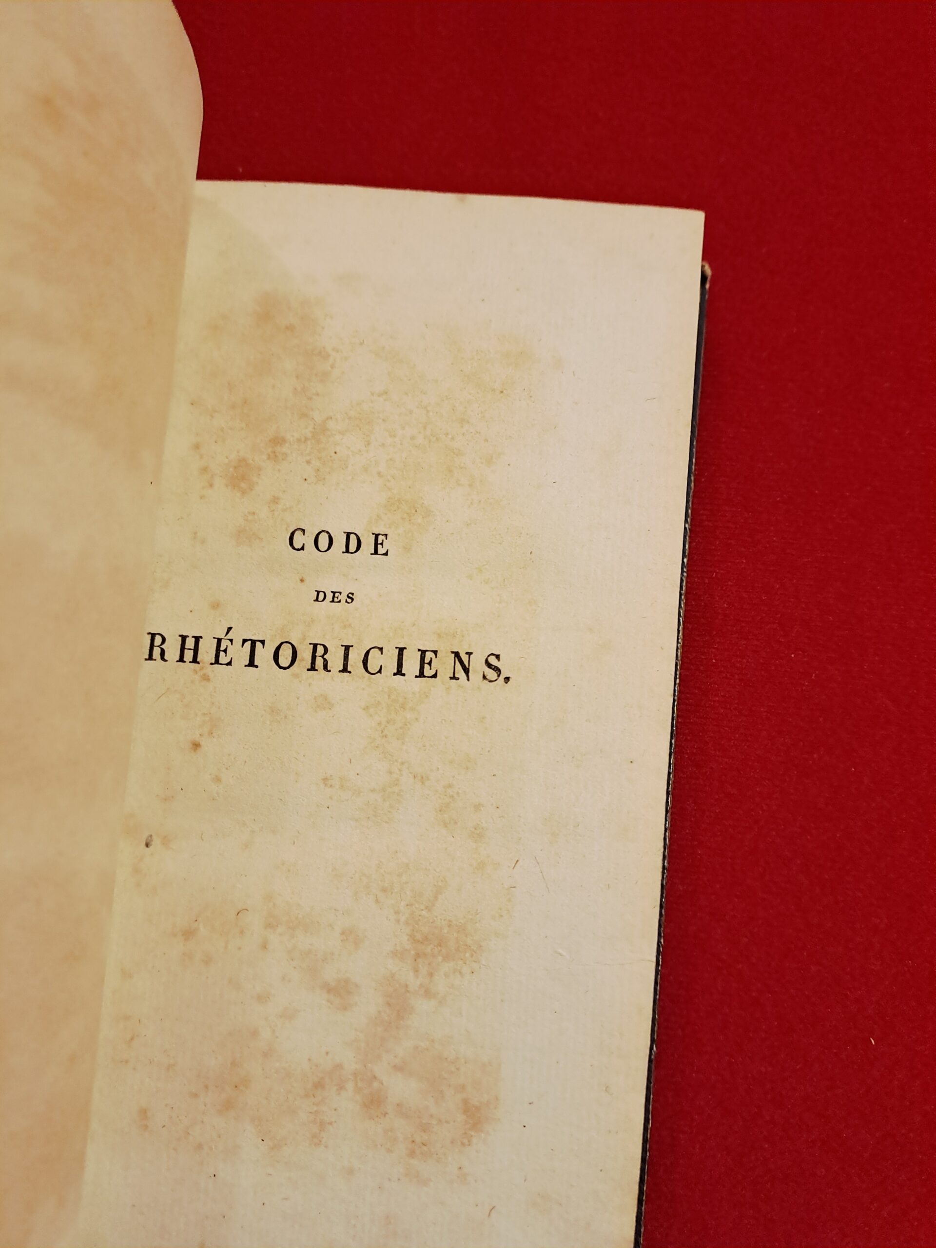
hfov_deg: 54.9
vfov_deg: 69.4
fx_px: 901
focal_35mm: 25
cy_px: 624
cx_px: 468
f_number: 1.8
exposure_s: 1/50
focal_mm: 4.65
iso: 320
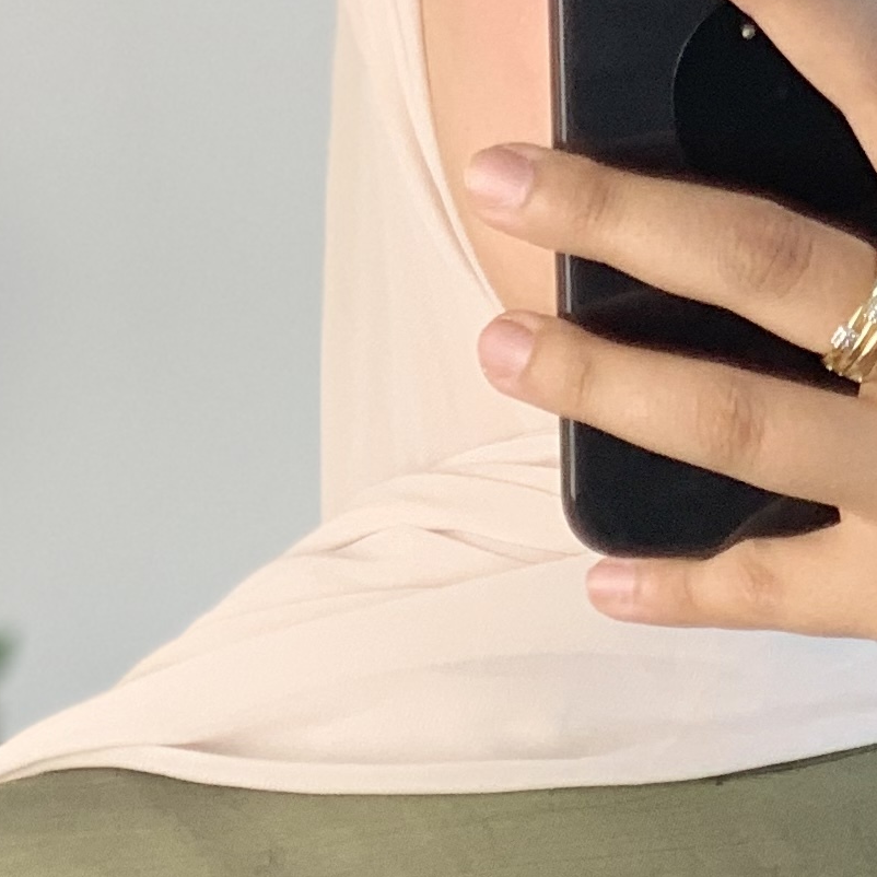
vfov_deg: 7.4
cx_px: 904
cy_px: 1565
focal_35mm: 231
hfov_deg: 7.5
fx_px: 6621
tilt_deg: -21.4
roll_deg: +2.7
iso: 50
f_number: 2.4
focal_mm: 6
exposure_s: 1/100
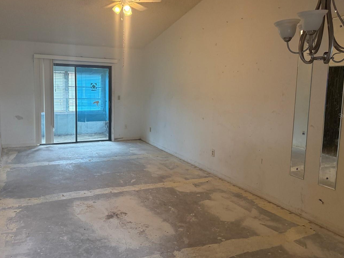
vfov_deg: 46.7
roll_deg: -1.4
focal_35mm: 30
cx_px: 149
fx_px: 298
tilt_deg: -4.5
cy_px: 115
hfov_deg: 59.7
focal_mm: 6.76
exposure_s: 1/120
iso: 250
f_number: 1.78
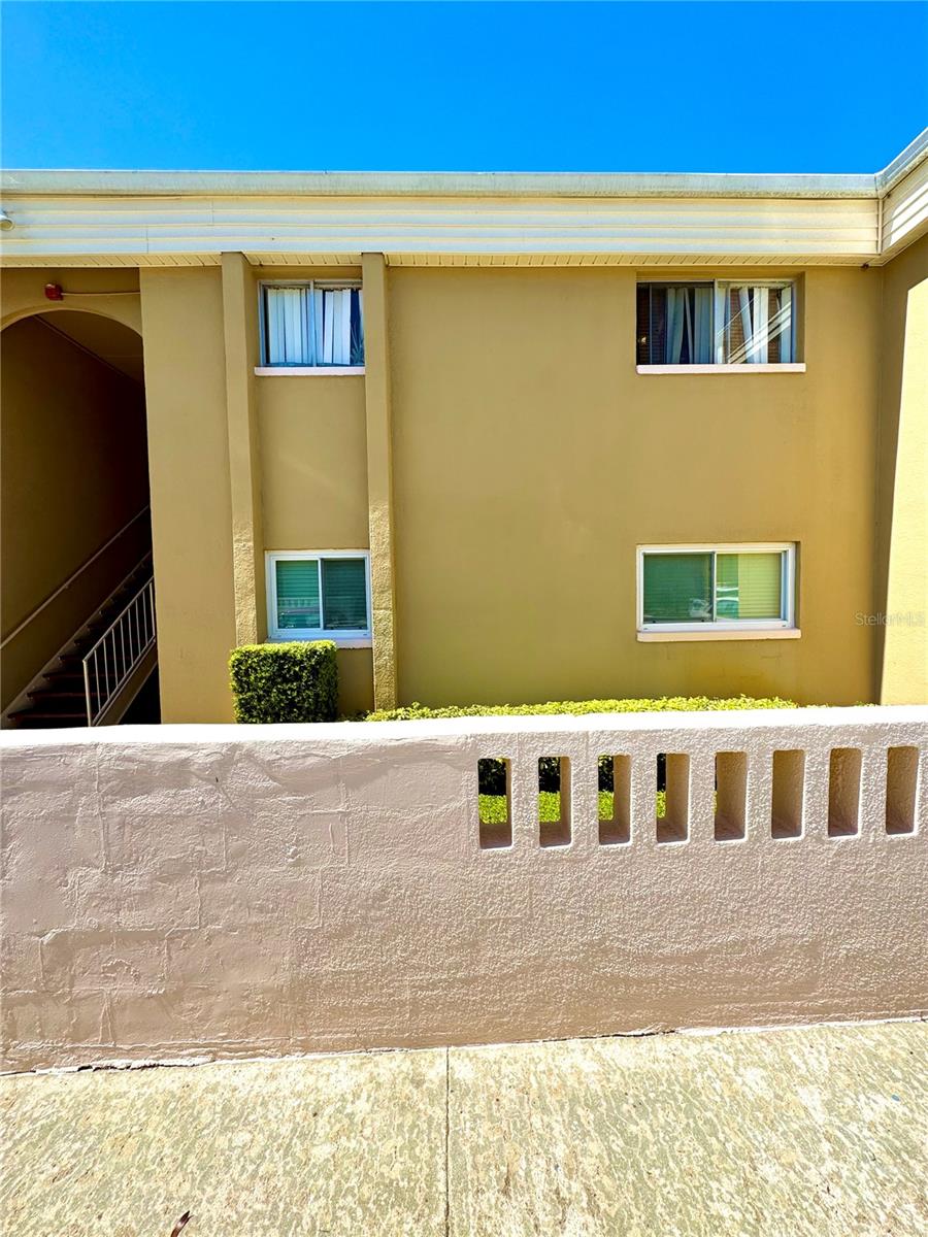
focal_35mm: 14
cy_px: 618
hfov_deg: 85.7
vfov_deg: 102.1
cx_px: 464
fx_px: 500
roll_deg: +1.6
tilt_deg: -1.8
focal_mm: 2.22
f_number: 2.2
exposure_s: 1/1506
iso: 50
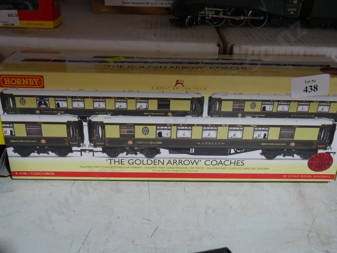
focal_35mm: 40
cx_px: 168
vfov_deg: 36.0
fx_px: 390
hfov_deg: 46.8
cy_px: 126
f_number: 4.4
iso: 400
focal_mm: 20
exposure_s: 1/60
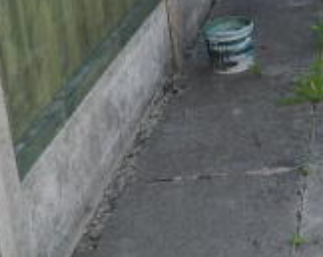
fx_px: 840
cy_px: -33
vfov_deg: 16.8
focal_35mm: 88
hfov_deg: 18.8
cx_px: 507
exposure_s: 1/320
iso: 110
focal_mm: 4.5
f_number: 3.1
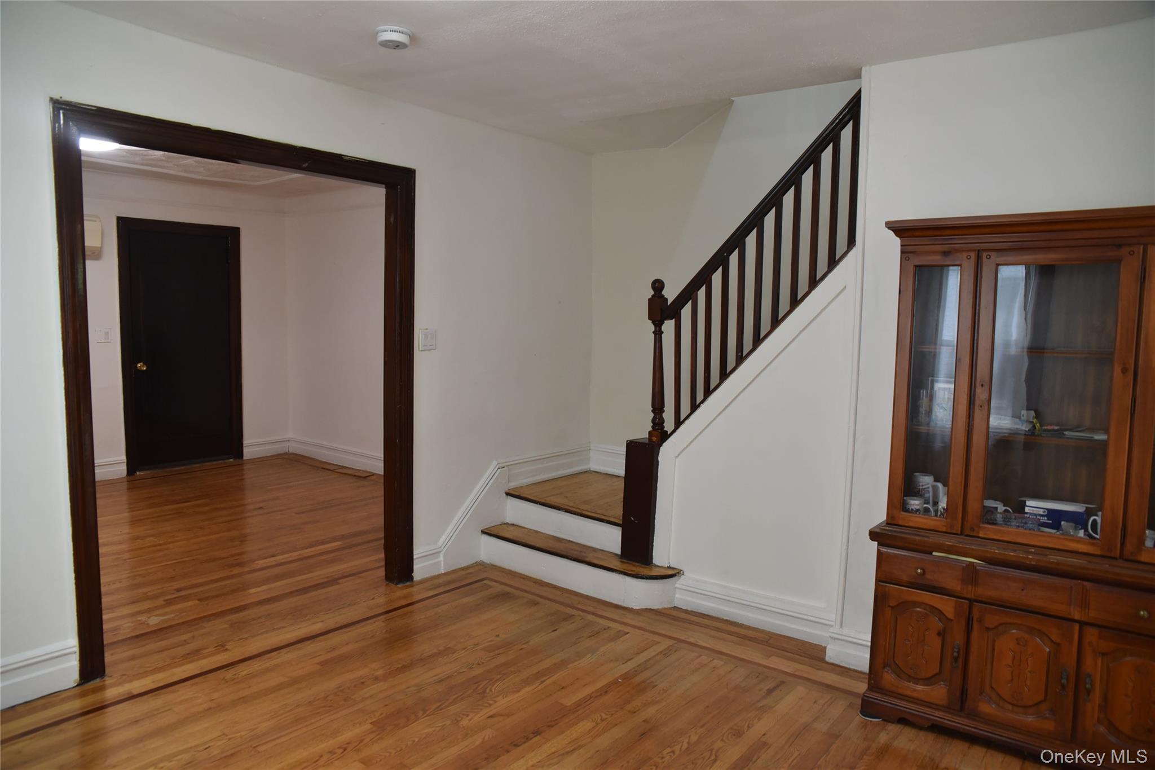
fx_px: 770
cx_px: 578
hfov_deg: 73.7
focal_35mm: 24
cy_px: 385
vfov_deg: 53.1
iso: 1600
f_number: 4
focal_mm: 24
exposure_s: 1/60
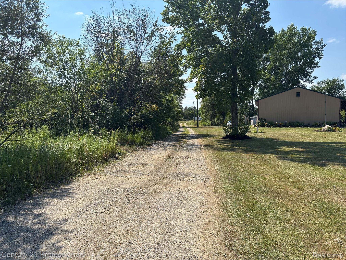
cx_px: 173
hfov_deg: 67.3
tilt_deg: -2.2
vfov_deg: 53.1
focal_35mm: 26
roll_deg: +0.2
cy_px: 130
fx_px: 260
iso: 50
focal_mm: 5.96
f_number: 1.6
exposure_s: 1/3021
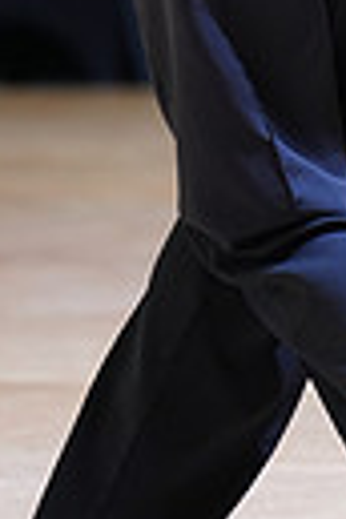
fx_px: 10105
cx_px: 537
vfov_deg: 2.9
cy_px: -394
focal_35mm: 701
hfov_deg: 2.0
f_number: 2.8
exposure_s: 1/400
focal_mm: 156
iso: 1000
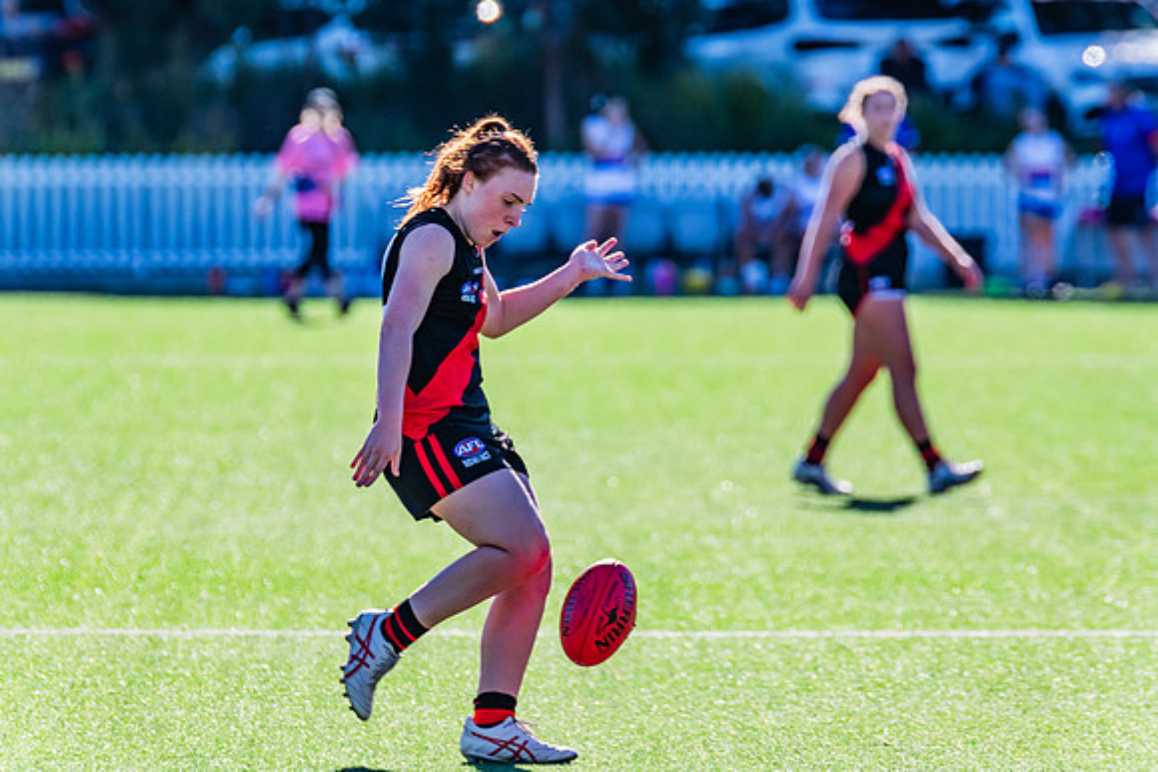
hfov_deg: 4.1
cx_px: 579
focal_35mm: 508
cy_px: 386
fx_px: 16330
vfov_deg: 2.7
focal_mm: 500
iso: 800
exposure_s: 1/1250
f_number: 9
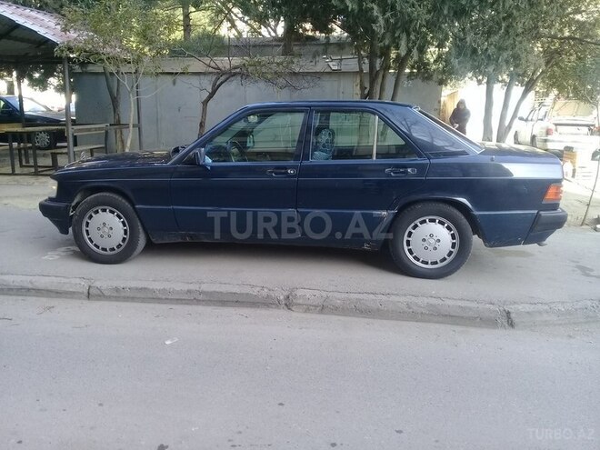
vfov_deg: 45.4
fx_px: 537
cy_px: 225
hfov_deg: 58.4
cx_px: 300
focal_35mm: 31
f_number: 2.2
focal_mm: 3.3
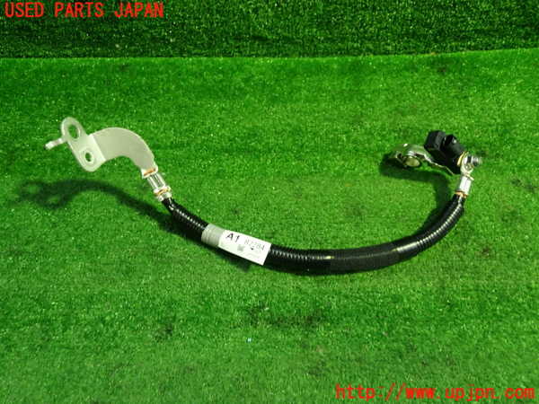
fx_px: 467
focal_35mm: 30
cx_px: 270
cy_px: 202
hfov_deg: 60.0
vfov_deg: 46.8
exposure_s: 1/30
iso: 250
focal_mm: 5.4
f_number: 2.3
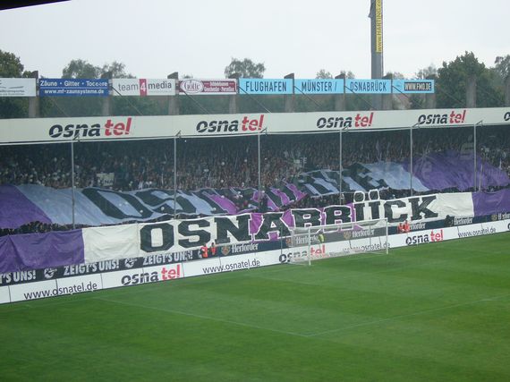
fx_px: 1134
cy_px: 191
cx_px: 255
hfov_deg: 25.3
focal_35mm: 77
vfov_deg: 19.1
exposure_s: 1/80
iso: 100
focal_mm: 12.9
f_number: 4.3
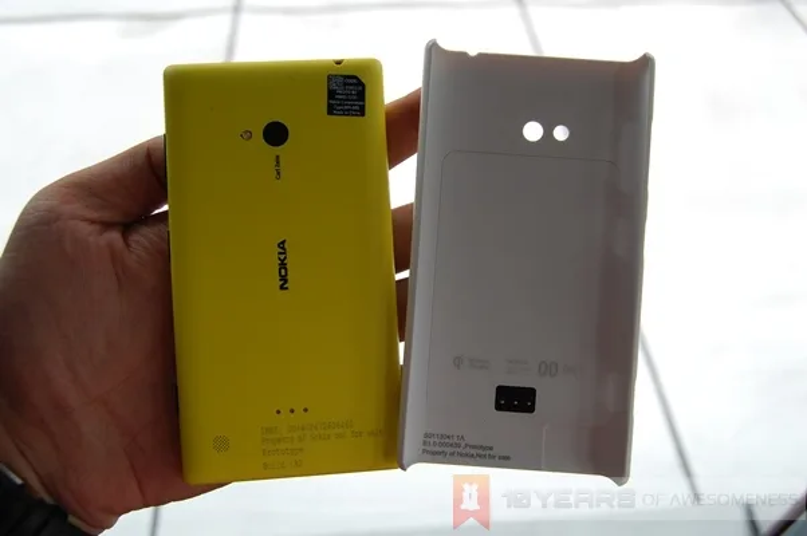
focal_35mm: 34
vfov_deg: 38.3
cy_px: 268
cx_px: 404
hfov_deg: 55.2
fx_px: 773
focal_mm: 23
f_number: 5.6
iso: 320
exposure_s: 1/125
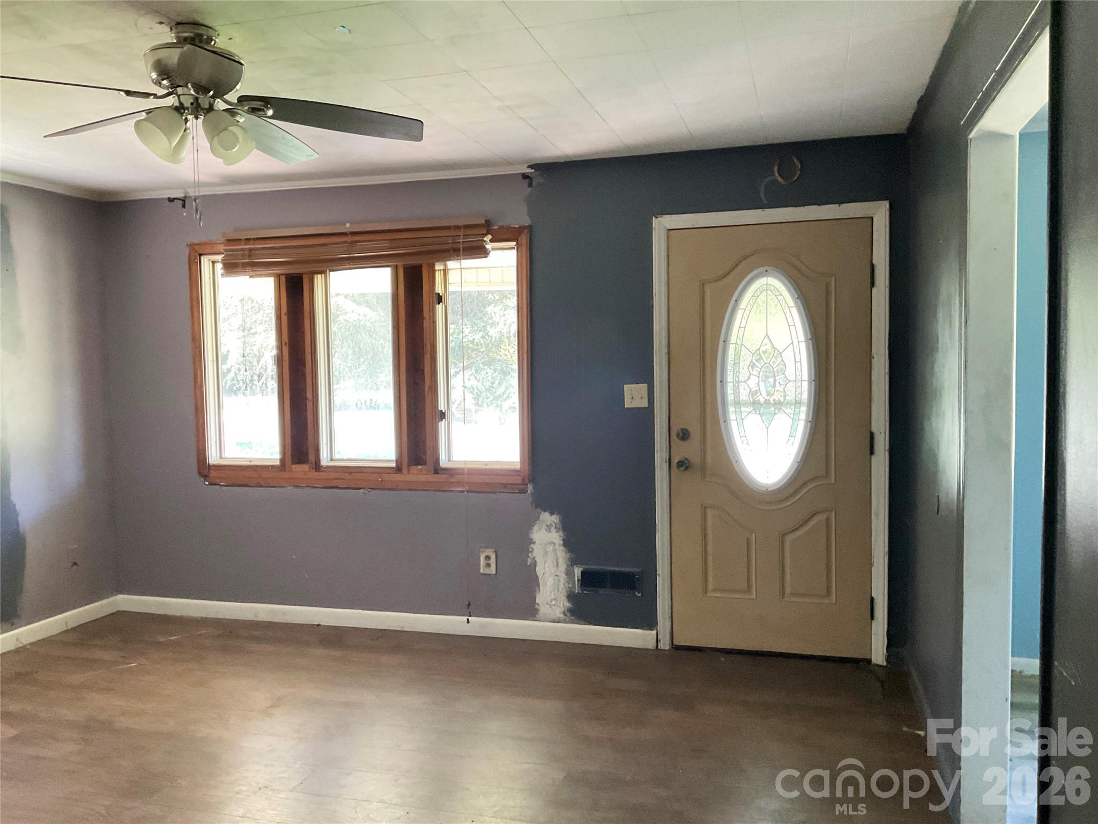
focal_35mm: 29
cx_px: 549
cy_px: 412
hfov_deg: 61.7
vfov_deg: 48.2
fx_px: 920
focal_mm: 3
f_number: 1.8
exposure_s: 1/60
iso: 250
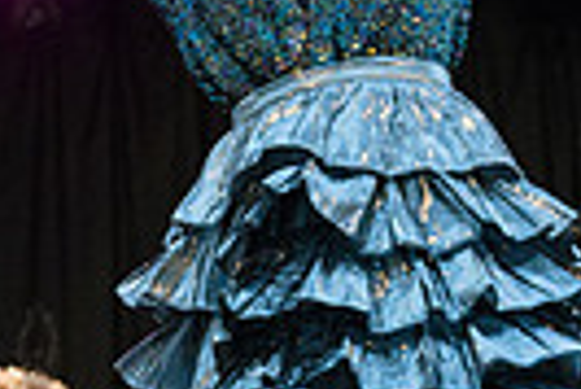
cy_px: 374
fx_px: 1826
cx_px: 35
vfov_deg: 12.0
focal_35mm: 113
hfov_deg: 17.7
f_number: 2.8
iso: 3200
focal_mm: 24
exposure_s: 1/1250
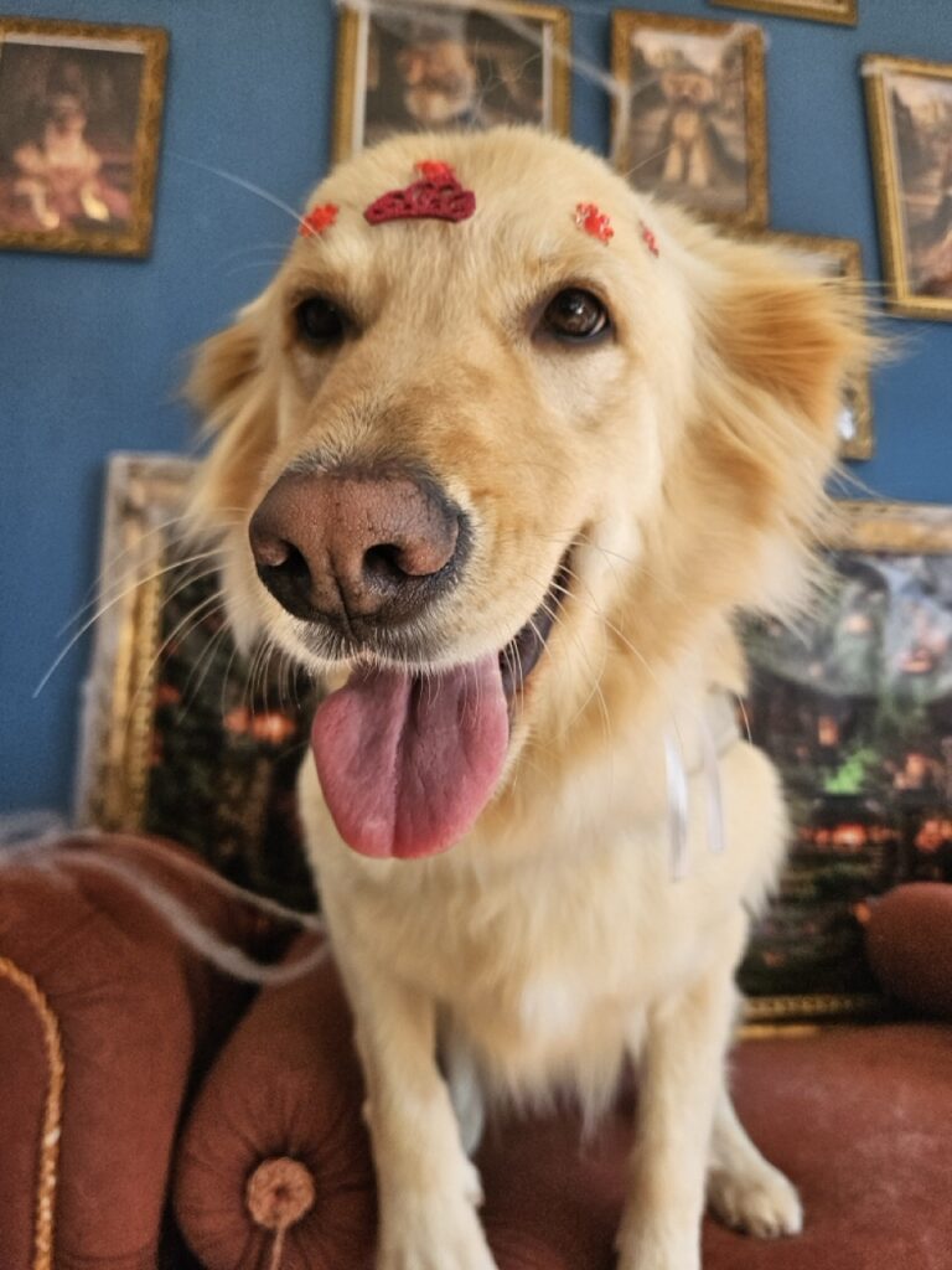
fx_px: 843
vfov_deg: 73.9
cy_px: 635
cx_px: 476
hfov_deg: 58.9
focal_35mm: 23
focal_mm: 5.4
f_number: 1.8
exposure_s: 1/719
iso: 50
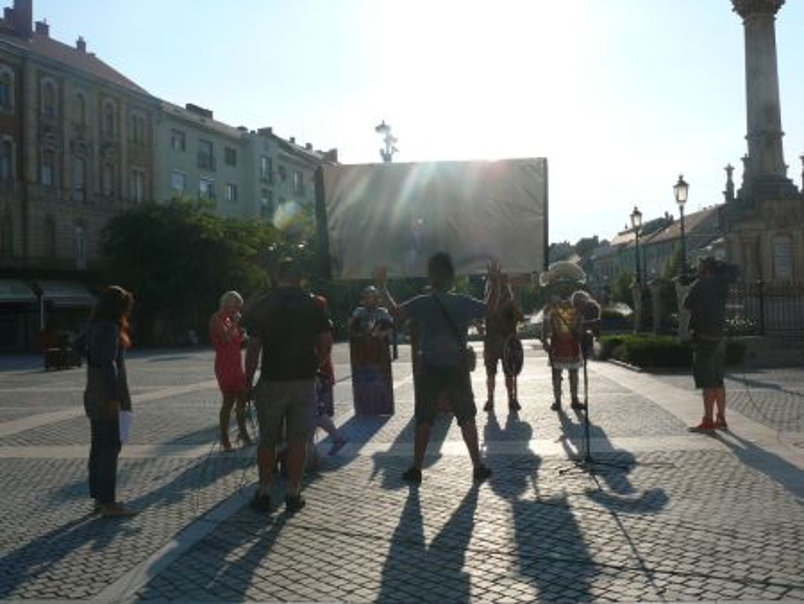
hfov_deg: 52.6
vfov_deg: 40.7
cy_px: 302
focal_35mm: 35
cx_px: 402
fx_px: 813
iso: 100
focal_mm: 7.4
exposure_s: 1/500
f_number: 8
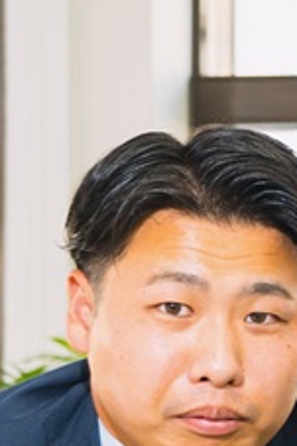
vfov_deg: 10.2
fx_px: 2491
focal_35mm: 201
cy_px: 362
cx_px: 791
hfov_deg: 6.4
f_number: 4
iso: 500
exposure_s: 1/100
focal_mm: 38
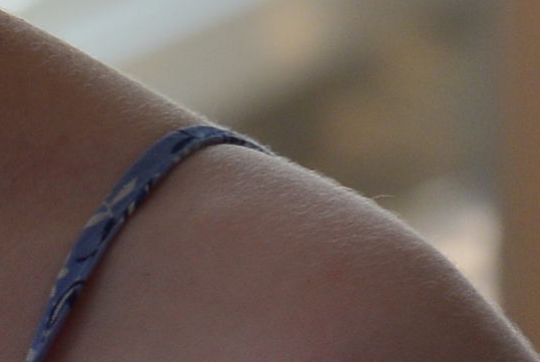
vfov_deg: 2.2
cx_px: -629
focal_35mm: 617
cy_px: -245
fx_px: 9268
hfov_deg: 3.3
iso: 100
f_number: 4
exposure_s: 1/250
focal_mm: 49.3
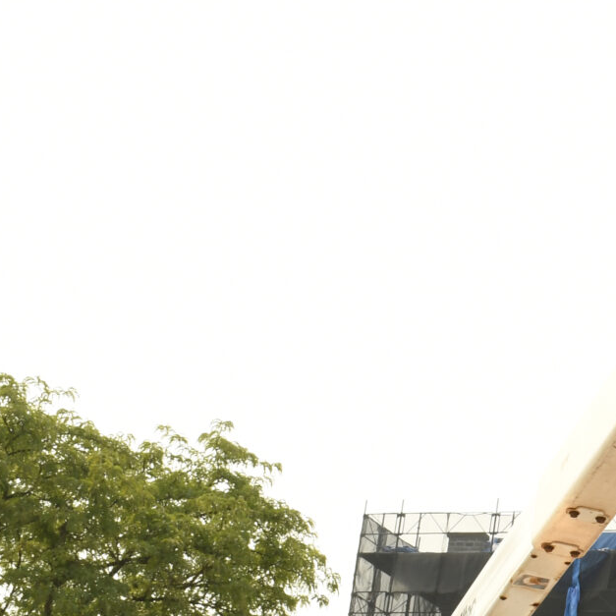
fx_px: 2517
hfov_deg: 13.3
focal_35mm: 125
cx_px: 859
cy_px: 383
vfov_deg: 13.9
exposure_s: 1/250
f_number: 10
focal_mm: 30
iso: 320
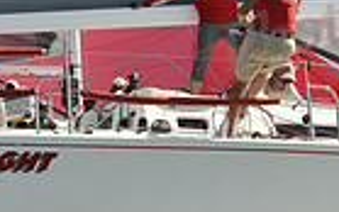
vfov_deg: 4.4
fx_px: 2745
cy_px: 169
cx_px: 98
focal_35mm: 297
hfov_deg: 7.1
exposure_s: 1/640
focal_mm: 70
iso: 320
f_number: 11
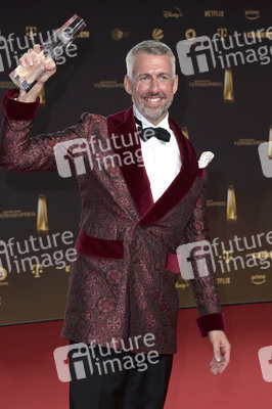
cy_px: 204
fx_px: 772
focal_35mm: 68
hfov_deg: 20.0
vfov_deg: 29.7
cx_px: 136
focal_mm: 68
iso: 1250
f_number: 5.6
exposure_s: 1/250
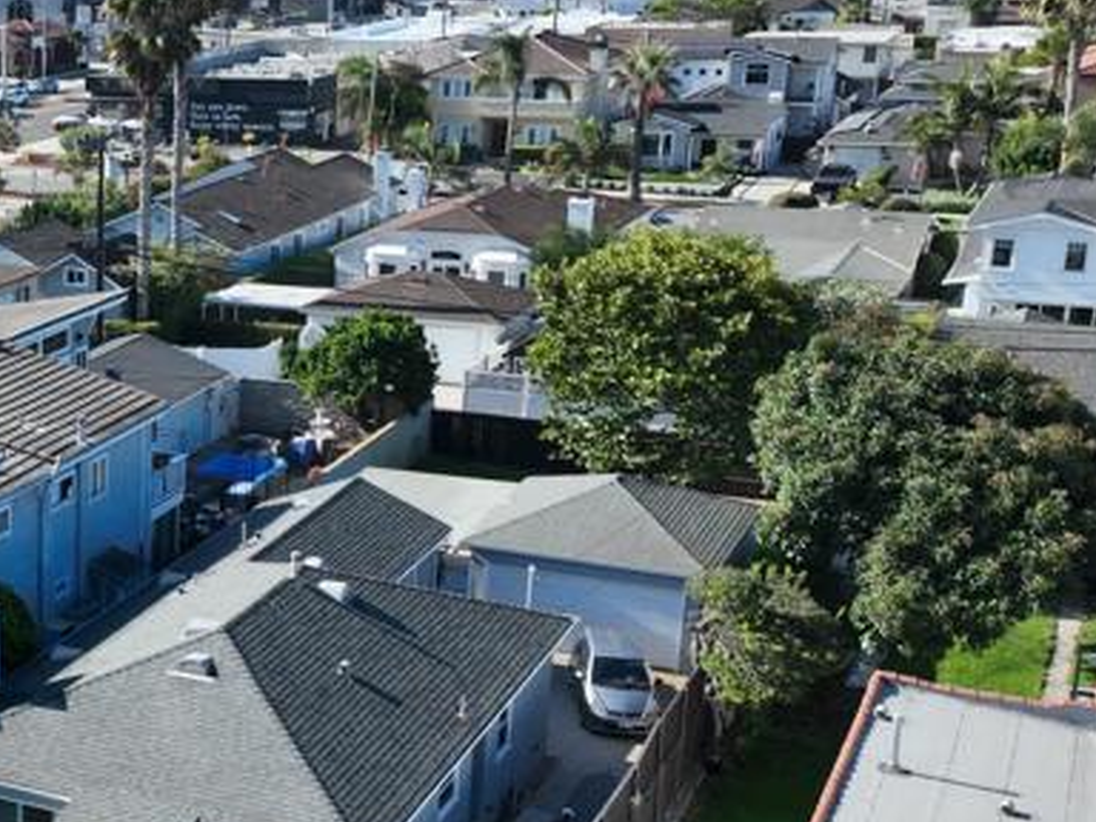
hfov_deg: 26.9
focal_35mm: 64
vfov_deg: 22.9
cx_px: -214
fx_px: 2026
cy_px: 529
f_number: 2.8
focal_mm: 12.29
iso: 250
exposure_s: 1/2500
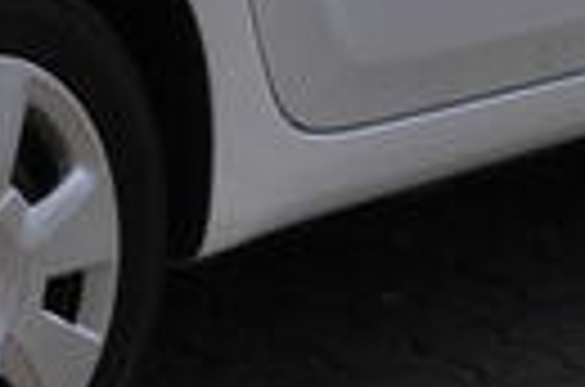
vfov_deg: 4.5
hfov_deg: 6.9
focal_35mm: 296
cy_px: -418
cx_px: -50
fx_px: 4798
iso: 200
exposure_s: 1/400
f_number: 10
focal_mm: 32
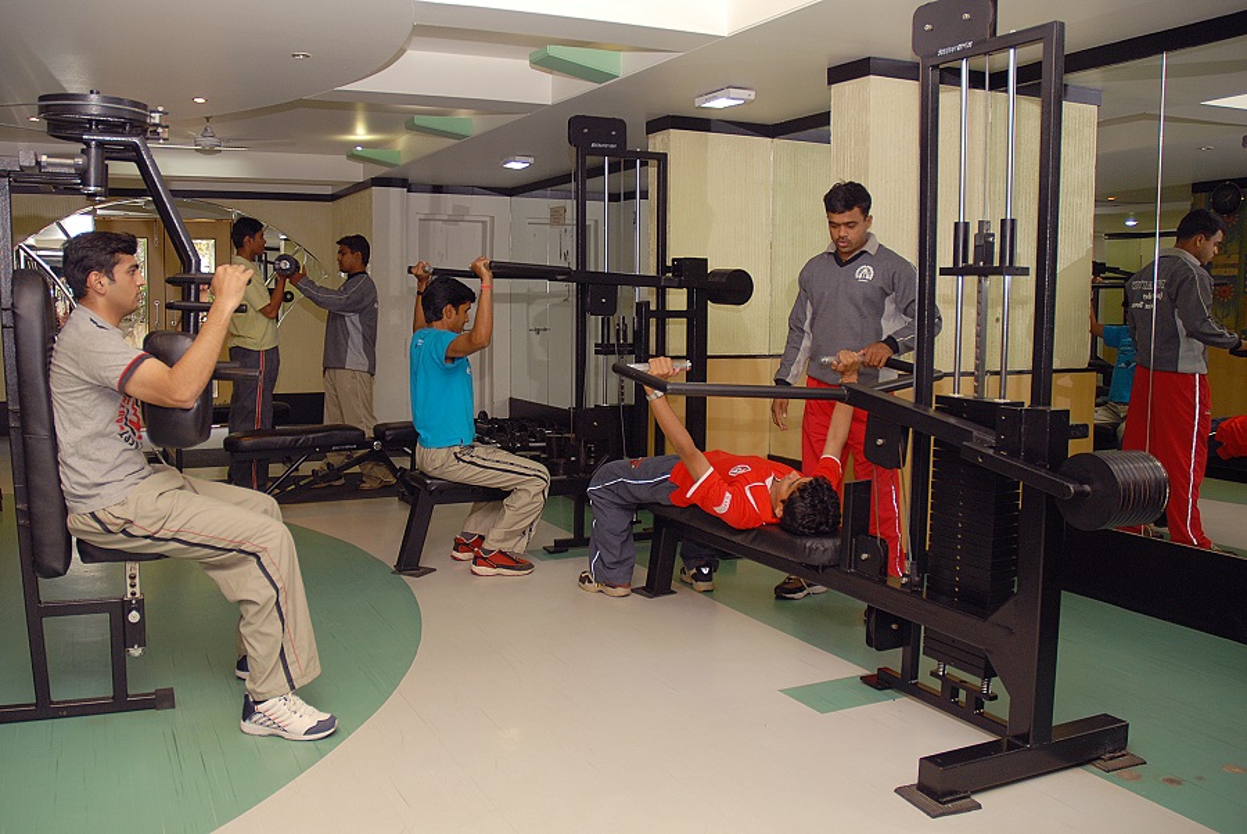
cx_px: 624
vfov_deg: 48.0
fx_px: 936
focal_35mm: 27
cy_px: 417
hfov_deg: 67.3
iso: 200
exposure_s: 1/40
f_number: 3.5
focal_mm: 18
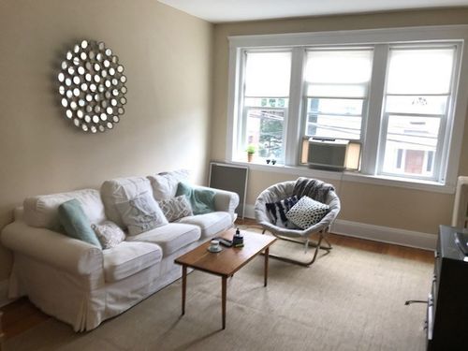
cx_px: 234
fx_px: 379
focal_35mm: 28
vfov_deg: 49.7
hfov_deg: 63.4
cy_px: 176
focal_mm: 3.99
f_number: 1.8
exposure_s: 1/60
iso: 25
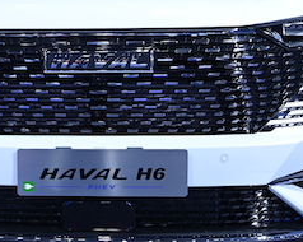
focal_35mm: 120
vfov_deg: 12.8
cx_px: -56
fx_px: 1075
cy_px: 52
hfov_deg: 15.5
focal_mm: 38
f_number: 6.3
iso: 2000
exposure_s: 1/160
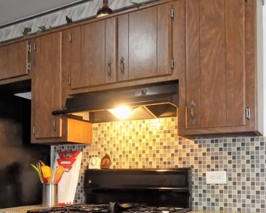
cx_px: 103
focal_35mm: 41
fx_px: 323
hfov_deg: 44.5
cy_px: 169
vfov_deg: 35.4
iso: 400
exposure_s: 1/30
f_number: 3.1
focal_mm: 4.3
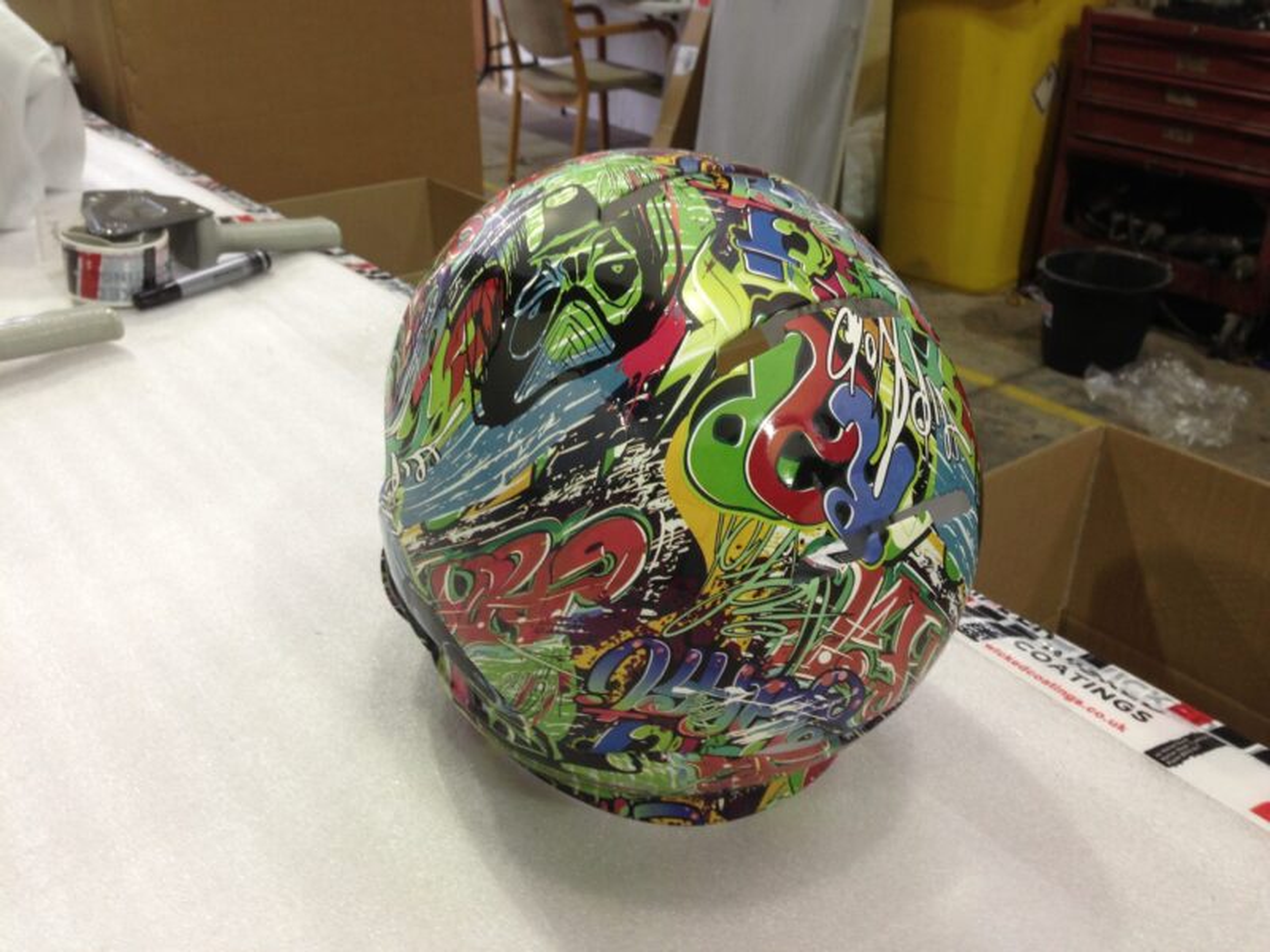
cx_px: 635
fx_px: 1211
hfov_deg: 55.4
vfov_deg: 42.9
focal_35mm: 33
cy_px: 476
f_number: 2.4
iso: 64
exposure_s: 1/20
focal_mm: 4.13
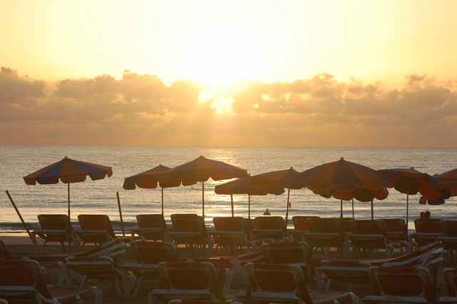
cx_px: 228
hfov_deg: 13.7
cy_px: 152
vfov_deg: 9.1
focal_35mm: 150
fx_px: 1903
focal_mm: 100
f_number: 10
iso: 220
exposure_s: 1/250
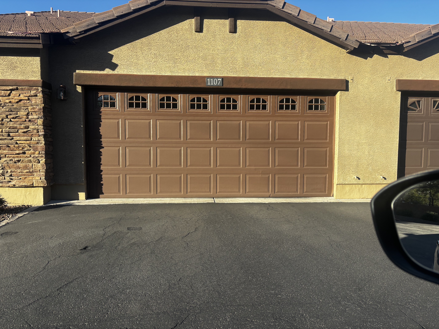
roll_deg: -0.5
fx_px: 330
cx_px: 220
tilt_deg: -4.0
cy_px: 164
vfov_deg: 53.1
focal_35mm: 26
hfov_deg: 67.3
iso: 50
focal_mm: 5.96
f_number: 1.6
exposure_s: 1/1499
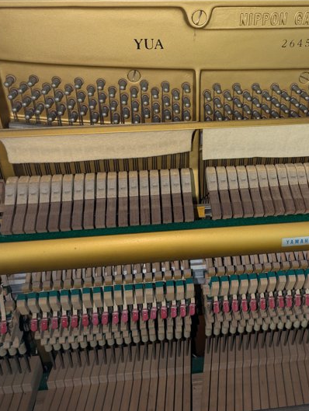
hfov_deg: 41.4
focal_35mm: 34
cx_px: 204
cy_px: 163
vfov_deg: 53.5
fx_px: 404
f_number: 1.89
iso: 132
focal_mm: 5.43
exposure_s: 1/50
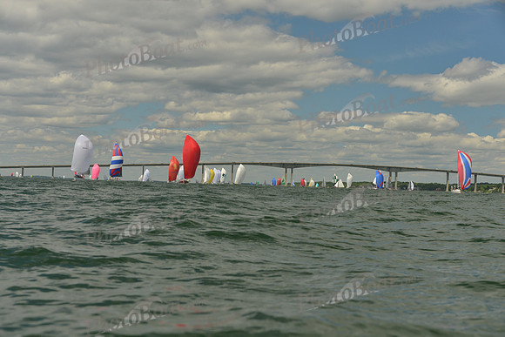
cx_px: 252
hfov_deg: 28.8
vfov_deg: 19.5
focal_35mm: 70
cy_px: 168
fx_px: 982
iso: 400
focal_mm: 70
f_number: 6.3
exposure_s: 1/1000
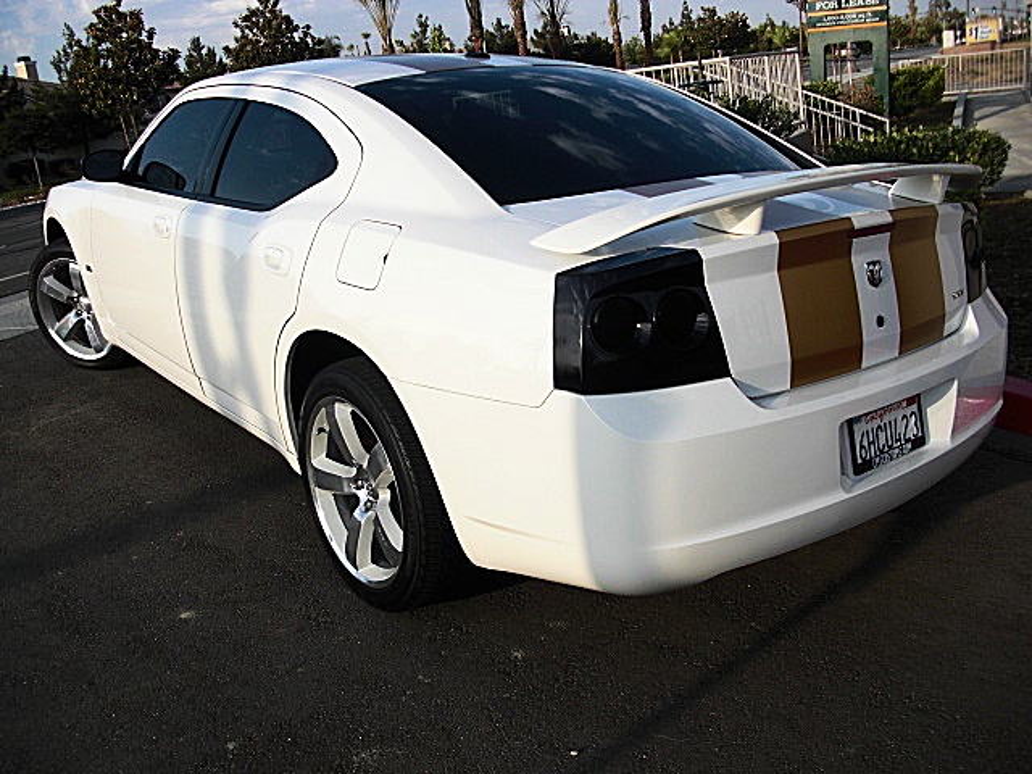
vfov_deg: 39.7
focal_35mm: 36
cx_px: 516
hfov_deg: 51.4
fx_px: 1073
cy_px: 387
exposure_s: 1/800
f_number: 2.8
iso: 50
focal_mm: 6.3
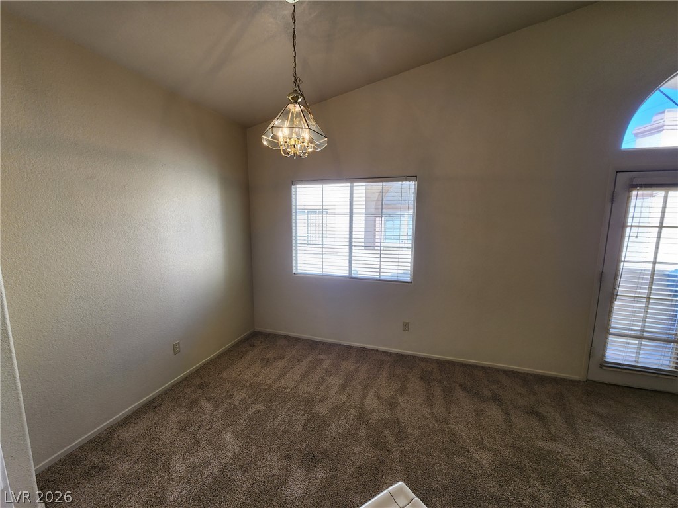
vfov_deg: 89.9
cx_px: 339
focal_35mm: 13
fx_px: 255
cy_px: 254
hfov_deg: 106.2
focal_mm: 2.2
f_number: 2.2
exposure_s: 1/120
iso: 80
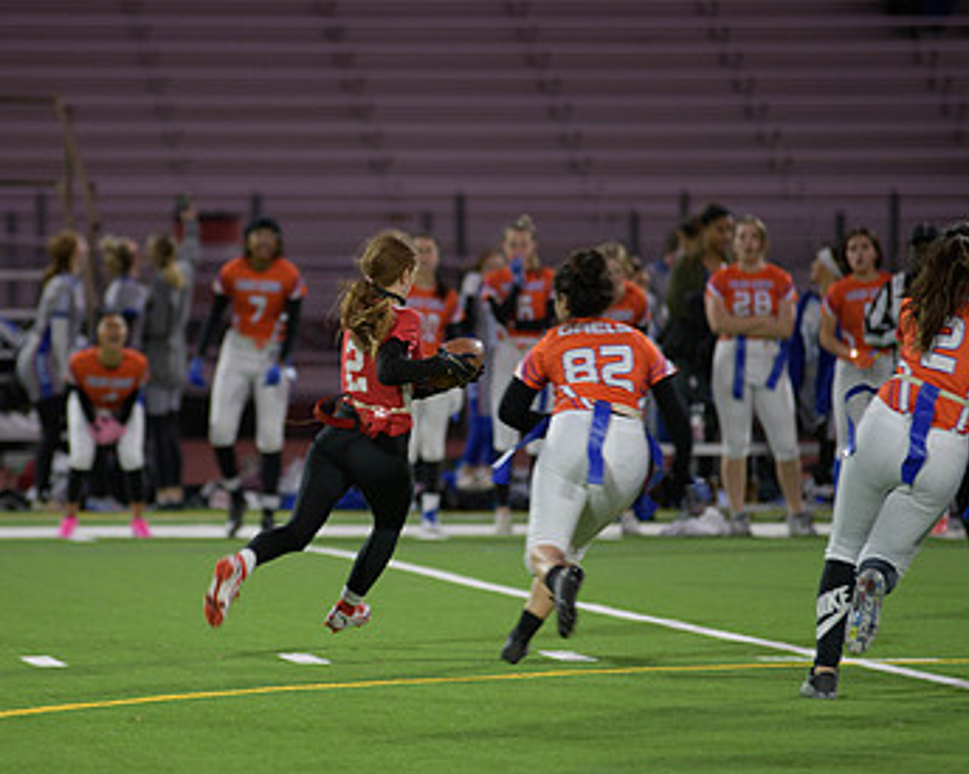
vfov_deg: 4.9
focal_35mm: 317
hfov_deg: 6.1
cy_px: 398
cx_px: 344
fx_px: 9089
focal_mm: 200
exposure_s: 1/200
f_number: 2.8
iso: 720
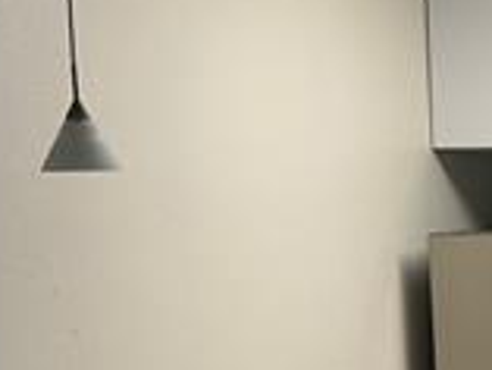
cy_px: 329
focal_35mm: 106
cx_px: 805
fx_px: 1508
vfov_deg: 13.9
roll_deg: +1.9
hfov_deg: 16.4
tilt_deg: -5.7
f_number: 1.5
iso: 40
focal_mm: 5.7
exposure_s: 1/120
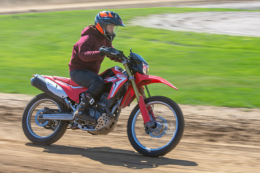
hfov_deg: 19.5
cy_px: 86
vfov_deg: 13.0
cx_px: 130
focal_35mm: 105
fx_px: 758
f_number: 8
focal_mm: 70
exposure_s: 1/125
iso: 200
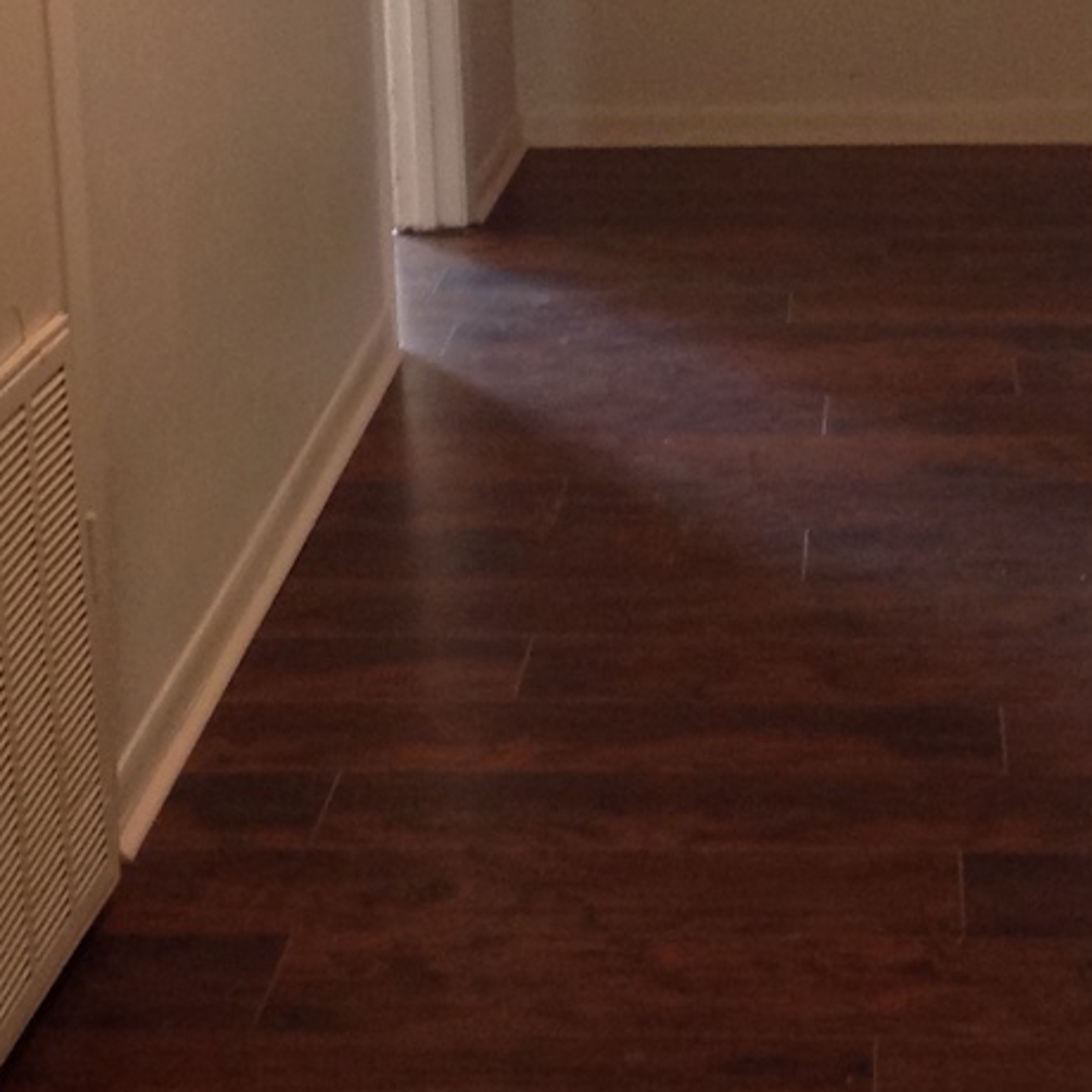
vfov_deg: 17.6
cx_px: 707
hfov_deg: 17.9
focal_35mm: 97
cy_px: 102
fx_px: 3462
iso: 125
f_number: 2.4
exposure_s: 1/15
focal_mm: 4.28
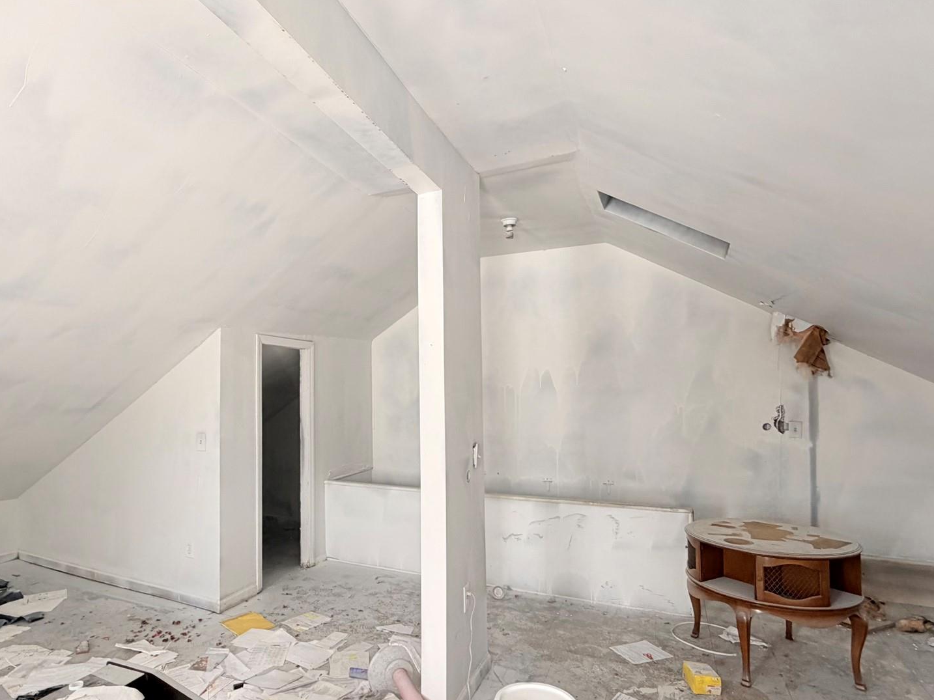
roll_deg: +1.4
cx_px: 393
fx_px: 540
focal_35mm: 20
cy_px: 392
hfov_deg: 81.1
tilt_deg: +0.5
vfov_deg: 65.7
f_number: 2.2
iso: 80
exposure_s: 1/121
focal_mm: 2.22
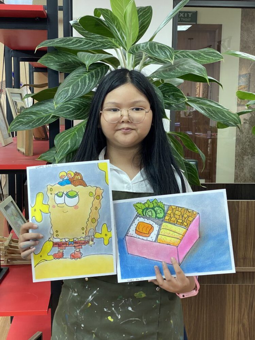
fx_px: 511
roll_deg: -1.2
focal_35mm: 52
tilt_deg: -6.4
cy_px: 170
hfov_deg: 28.0
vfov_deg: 36.8
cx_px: 128
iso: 125
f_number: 2
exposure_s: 1/50
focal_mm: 6
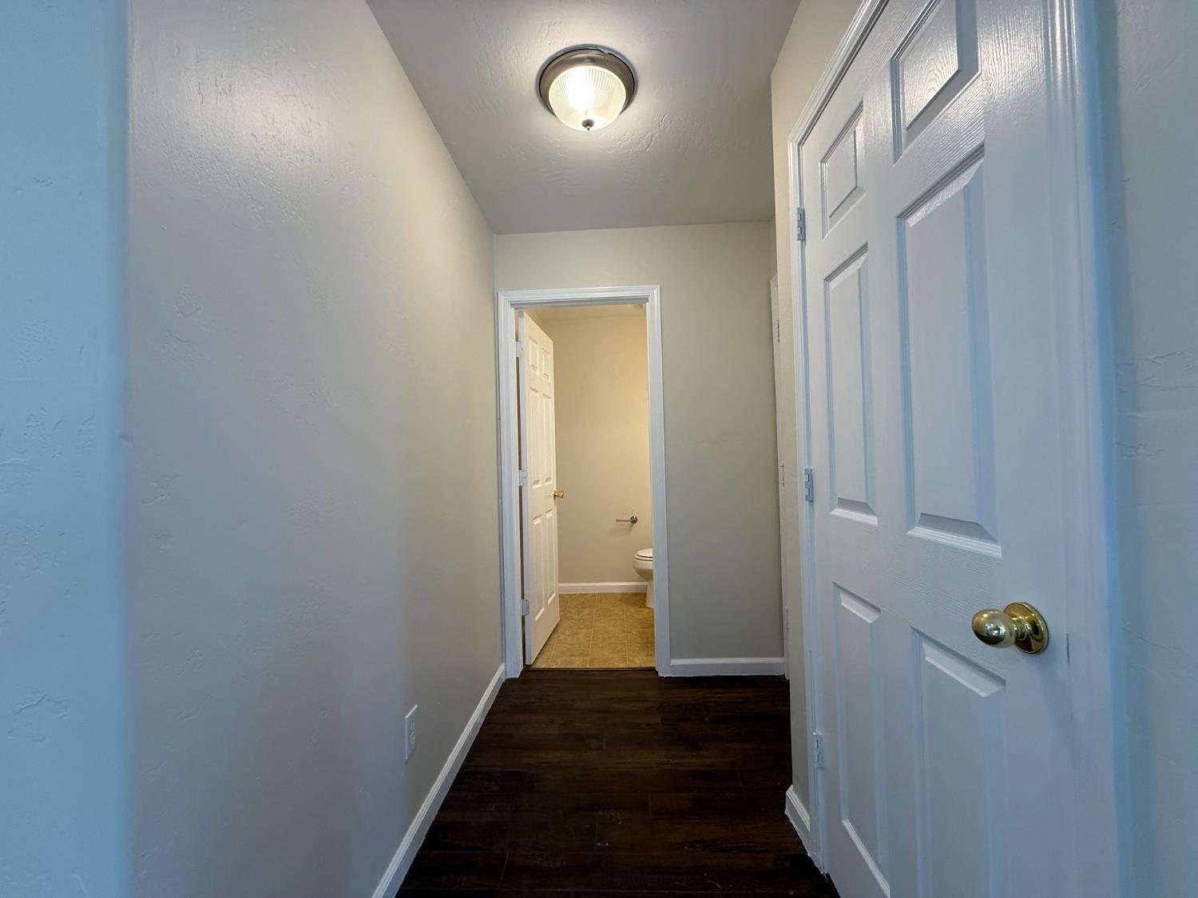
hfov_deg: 102.1
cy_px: 449
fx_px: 485
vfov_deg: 85.7
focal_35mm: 14
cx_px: 599
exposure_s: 1/120
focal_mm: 2.22
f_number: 2.2
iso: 125
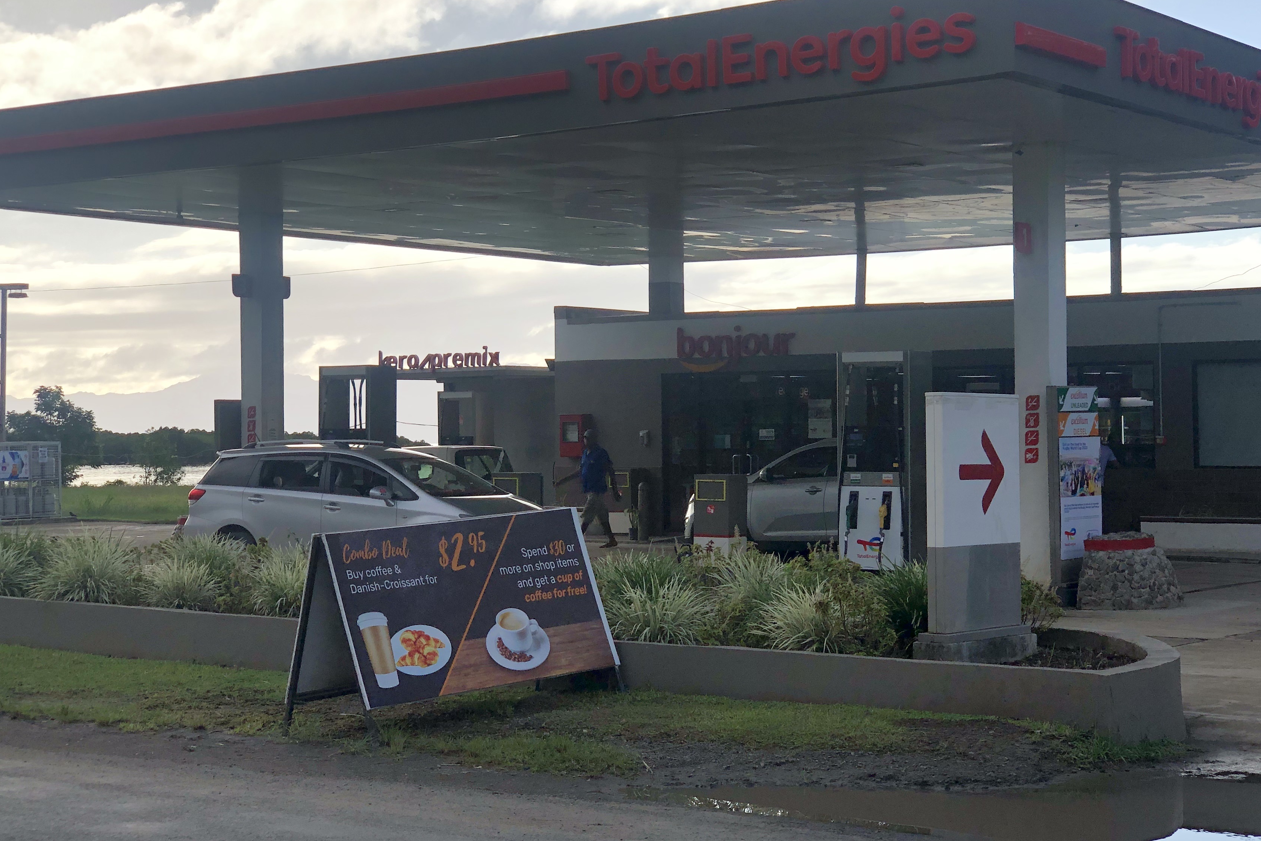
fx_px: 2277
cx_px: 660
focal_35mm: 65
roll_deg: +0.0
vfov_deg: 20.9
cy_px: 383
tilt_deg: +1.9
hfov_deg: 31.0
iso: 16
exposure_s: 1/1715
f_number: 2.4
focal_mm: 6
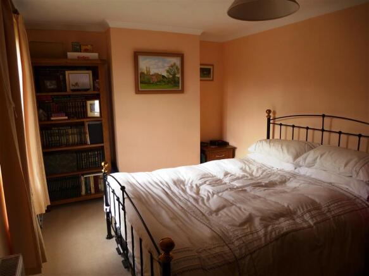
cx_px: 184
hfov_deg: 71.6
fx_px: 256
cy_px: 138
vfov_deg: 56.8
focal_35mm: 24
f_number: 3.3
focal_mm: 4.3
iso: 100
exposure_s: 1/100
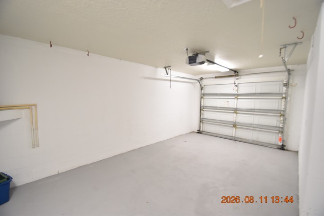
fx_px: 135
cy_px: 108
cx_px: 162
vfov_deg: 77.3
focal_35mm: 15
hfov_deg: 100.4
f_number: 3.5
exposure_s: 1/20
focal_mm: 10
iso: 800
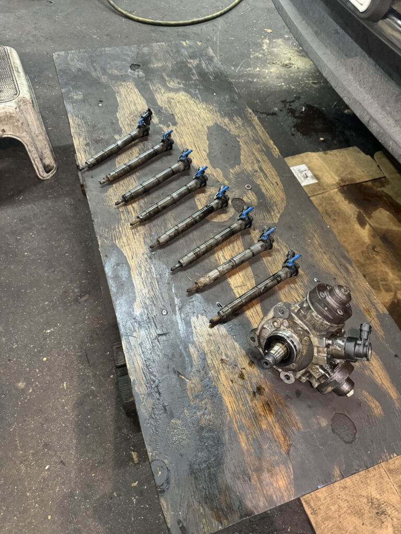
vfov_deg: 71.6
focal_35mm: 24
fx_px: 371
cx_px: 200
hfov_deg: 56.8
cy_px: 267
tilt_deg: -55.3
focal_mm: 6.76
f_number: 1.78
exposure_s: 1/40
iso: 800
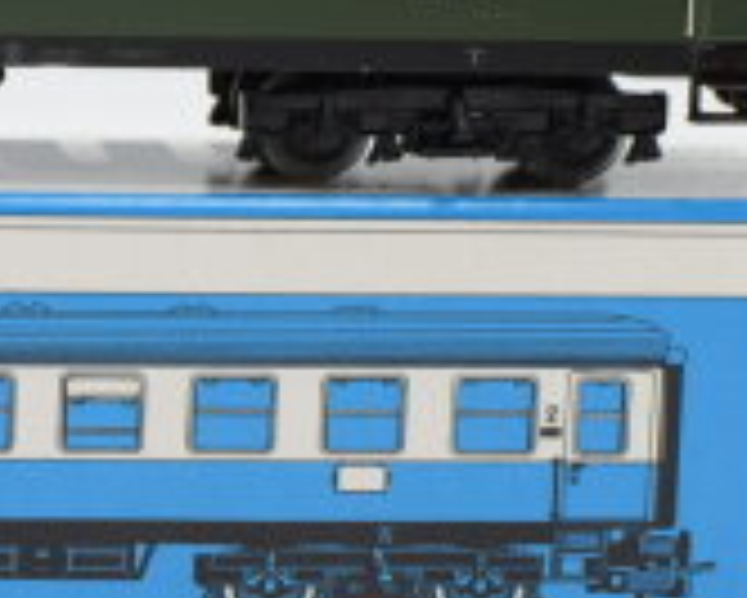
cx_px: -274
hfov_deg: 10.6
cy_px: 200
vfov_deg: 8.7
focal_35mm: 178
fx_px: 3931
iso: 400
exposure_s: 1/200
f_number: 8
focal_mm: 35
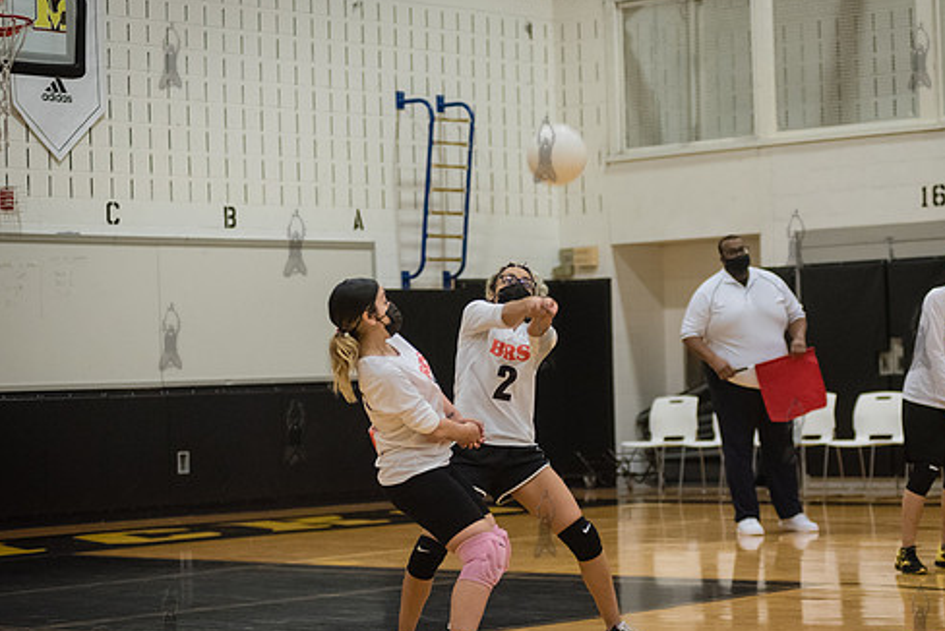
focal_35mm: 95
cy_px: 336
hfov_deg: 21.4
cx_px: 544
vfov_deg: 14.4
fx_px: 2495
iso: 5000
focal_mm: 80
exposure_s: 1/400
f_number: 3.2
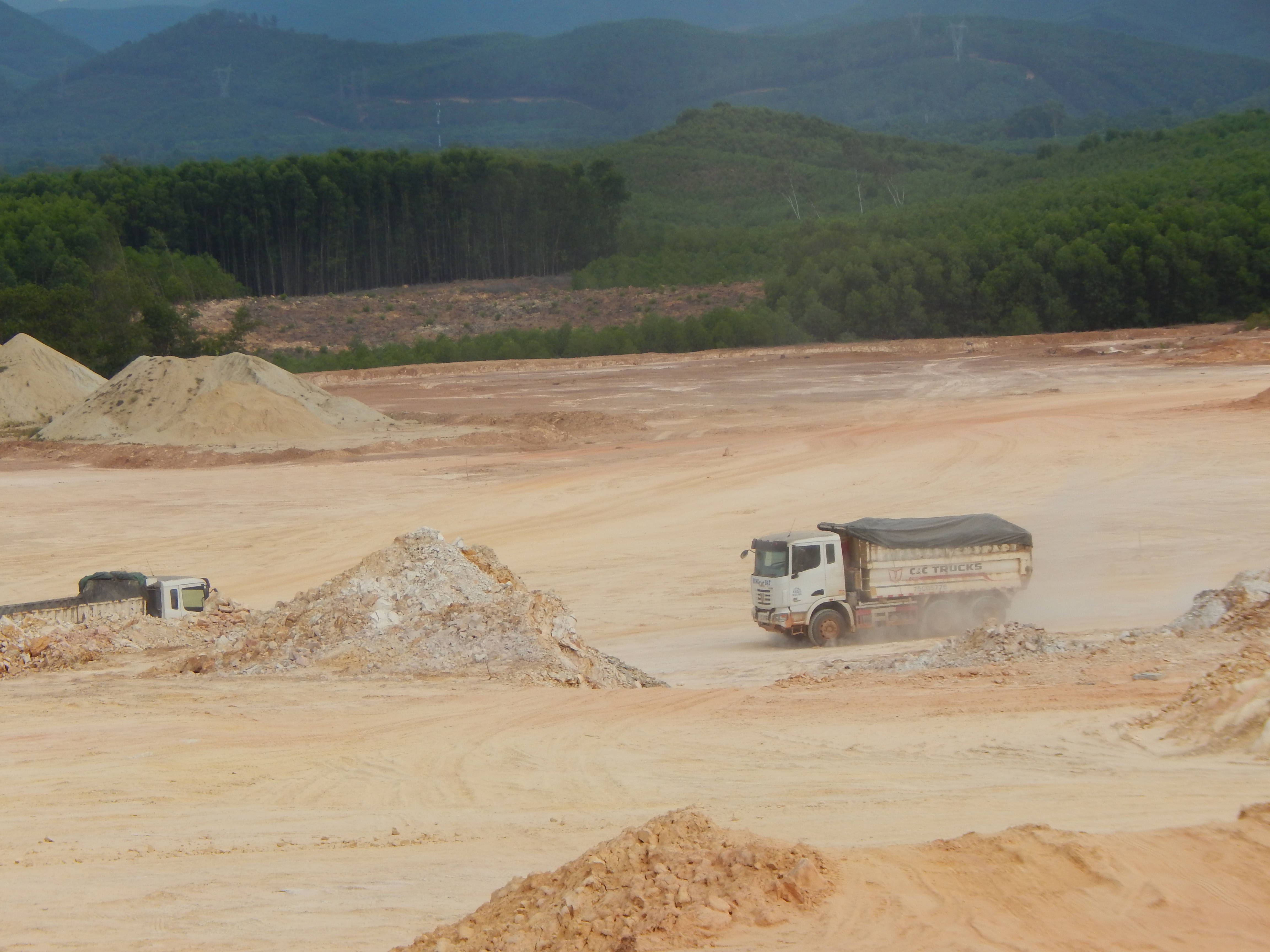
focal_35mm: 207
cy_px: 476
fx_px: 7594
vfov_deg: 7.2
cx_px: 635
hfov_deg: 9.6
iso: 125
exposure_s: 1/800
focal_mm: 37.1
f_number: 5.4
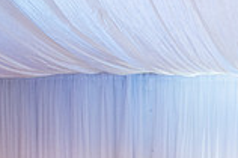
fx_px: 621
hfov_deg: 20.5
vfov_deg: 13.4
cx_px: 276
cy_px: 263
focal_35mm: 94
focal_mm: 24
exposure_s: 1/100
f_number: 2.8
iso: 1000
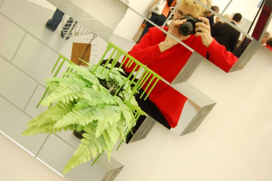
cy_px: 90
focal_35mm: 39
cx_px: 136
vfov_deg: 34.1
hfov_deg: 49.6
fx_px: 294
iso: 800
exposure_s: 1/40
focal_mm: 26
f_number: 4
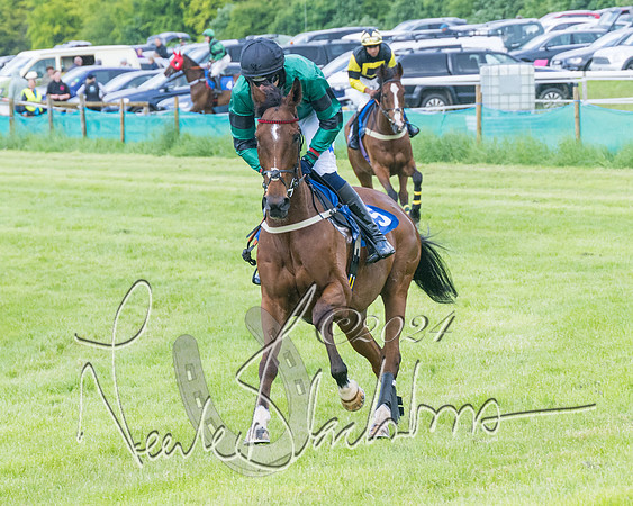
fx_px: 4741
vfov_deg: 6.1
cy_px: 308
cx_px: 225
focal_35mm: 253
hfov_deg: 7.6
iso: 400
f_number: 5
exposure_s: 1/1000
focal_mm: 98
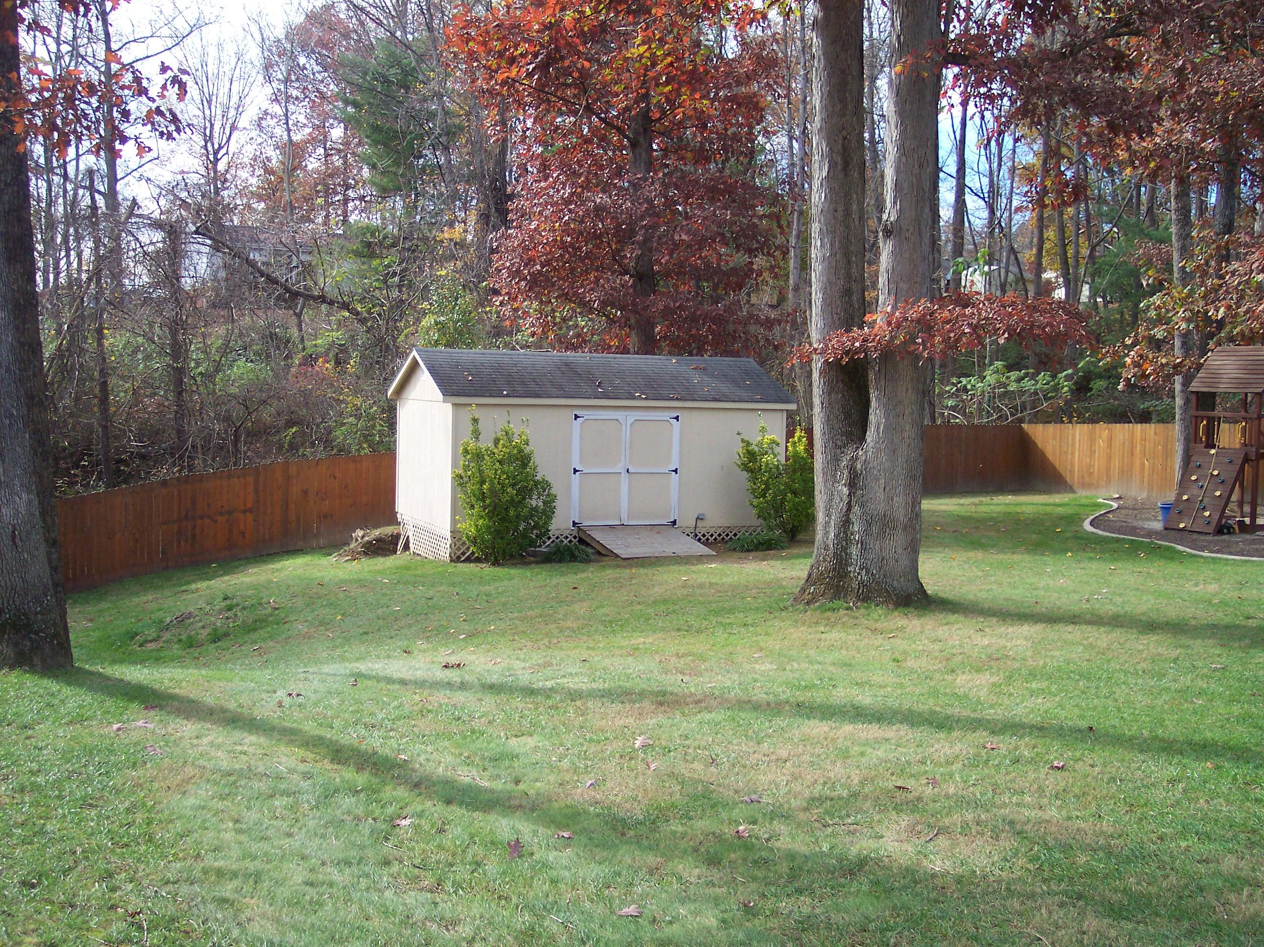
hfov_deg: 49.0
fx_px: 1387
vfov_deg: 37.7
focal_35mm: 38
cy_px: 474
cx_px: 632
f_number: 2.8
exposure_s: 1/350
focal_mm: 8
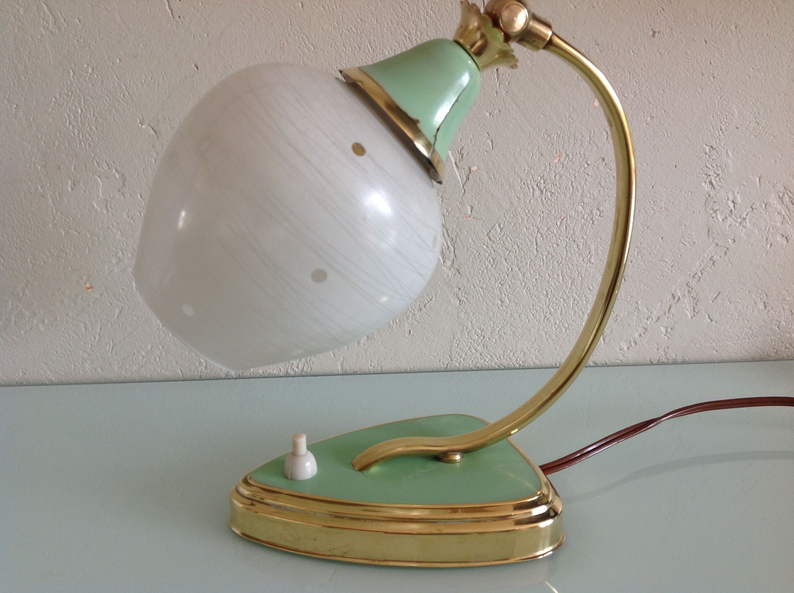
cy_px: 296
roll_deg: +0.3
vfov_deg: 40.6
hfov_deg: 52.7
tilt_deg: -18.0
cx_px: 397
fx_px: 802
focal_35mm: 35
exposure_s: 1/17
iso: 50
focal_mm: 4.28
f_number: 2.4
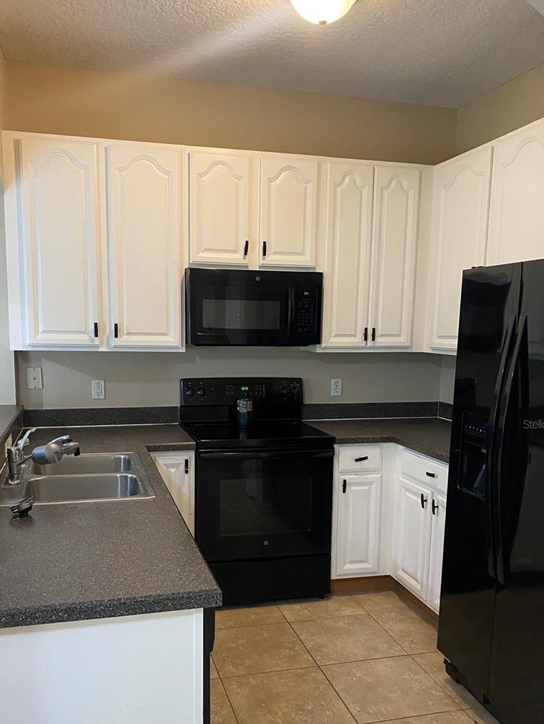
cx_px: 250
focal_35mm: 31
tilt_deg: -7.2
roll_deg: -1.1
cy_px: 424
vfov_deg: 58.0
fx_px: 649
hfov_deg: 45.4
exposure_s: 1/60
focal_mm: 4.25
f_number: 1.8
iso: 400
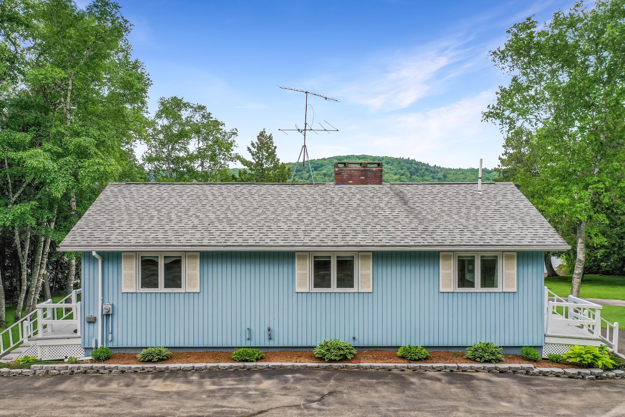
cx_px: 312
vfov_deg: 46.4
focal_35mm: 28
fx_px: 486
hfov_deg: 65.5
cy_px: 208
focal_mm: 10.26
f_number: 5
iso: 100
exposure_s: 1/240
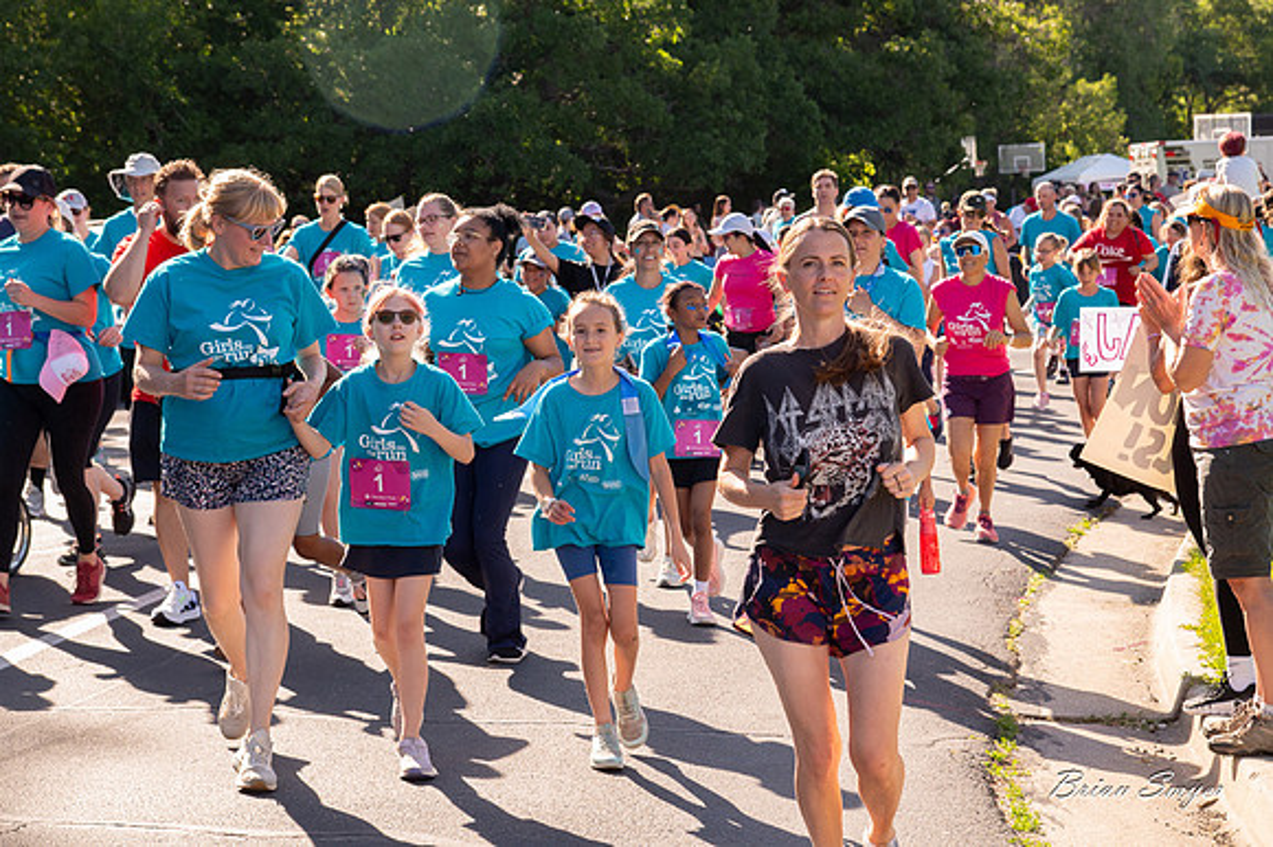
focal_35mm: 86
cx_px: 607
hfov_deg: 23.6
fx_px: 3053
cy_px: 377
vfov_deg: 15.8
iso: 800
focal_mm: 70
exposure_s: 1/500
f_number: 8
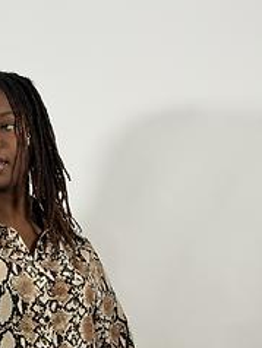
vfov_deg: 15.6
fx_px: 1219
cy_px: 425
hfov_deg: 12.2
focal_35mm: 121
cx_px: 45
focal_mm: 6.76
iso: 64
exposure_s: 1/100
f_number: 1.78
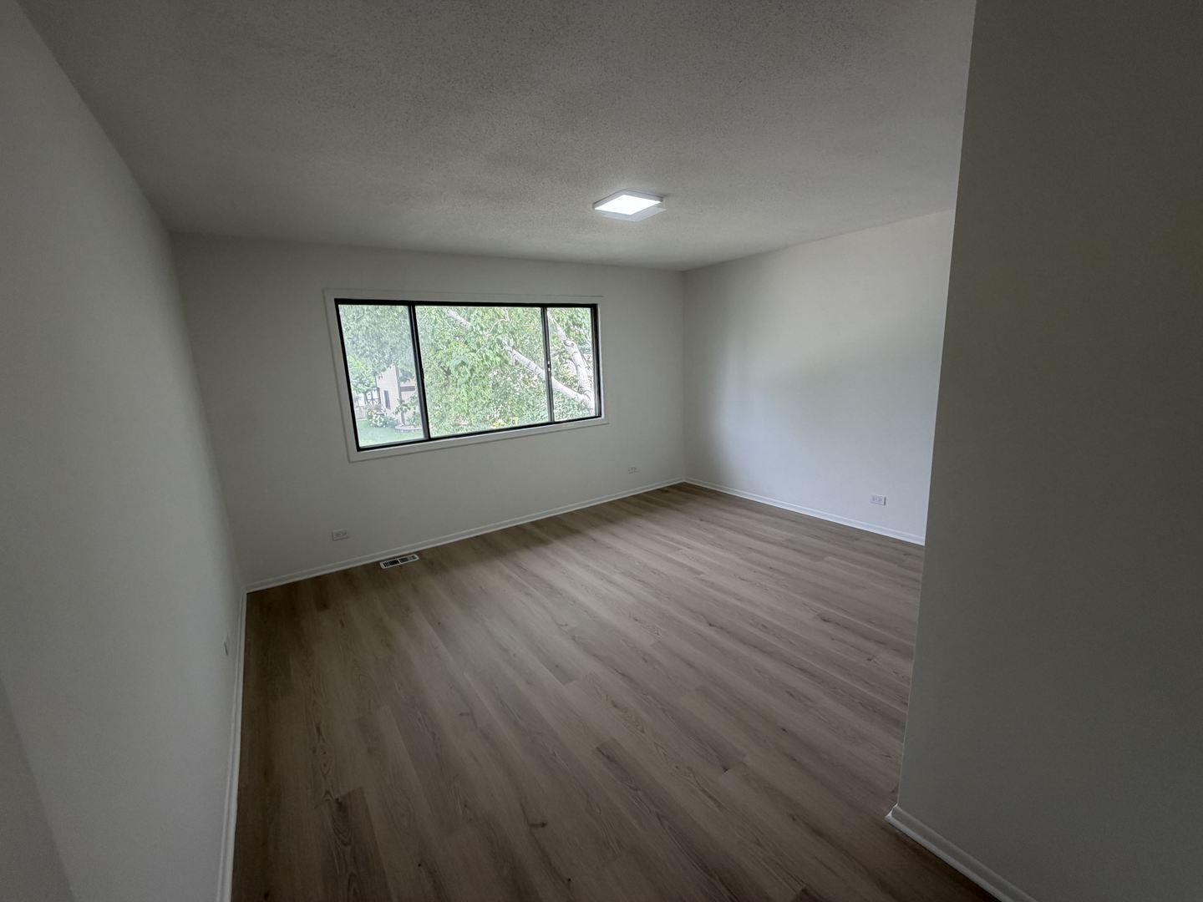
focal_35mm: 14
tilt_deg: -12.0
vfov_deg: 85.7
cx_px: 602
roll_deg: +2.8
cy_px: 451
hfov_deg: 102.1
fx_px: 487
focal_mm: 2.22
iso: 100
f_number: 2.2
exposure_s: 1/121
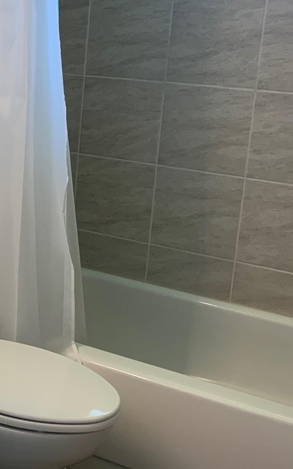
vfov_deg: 34.4
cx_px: -80
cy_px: 175
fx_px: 754
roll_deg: -1.8
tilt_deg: -11.5
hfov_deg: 20.3
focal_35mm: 59
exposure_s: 1/67
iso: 100
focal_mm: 4.25
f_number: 1.8
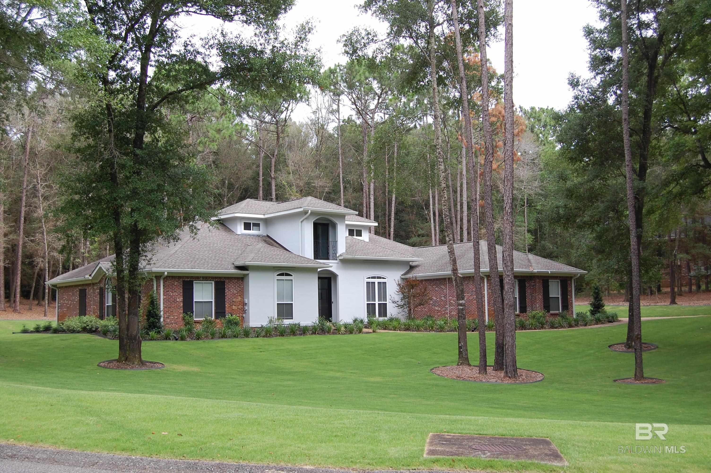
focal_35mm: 42
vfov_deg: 31.8
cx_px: 356
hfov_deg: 46.4
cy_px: 236
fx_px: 829
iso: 200
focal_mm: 28
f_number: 6.3
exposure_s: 1/160
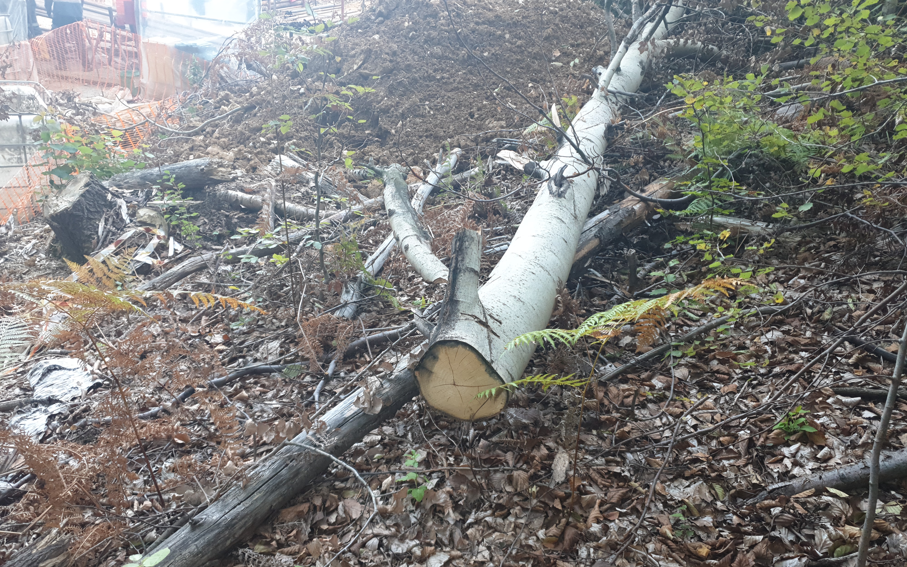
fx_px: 692
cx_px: 455
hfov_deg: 66.5
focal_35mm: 28
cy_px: 324
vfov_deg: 44.4
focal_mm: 4.3
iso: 100
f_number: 1.5
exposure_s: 1/50
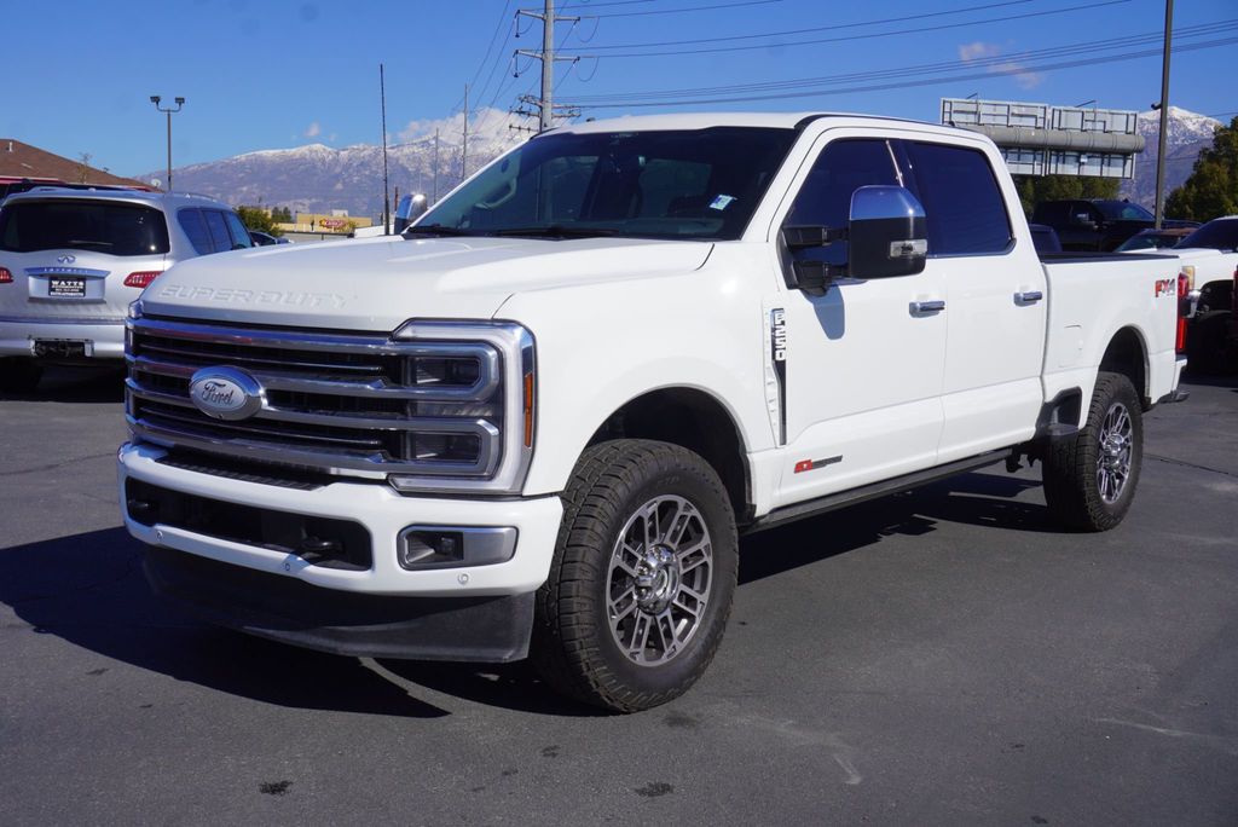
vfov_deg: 33.1
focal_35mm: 40
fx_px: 1393
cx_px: 619
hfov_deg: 47.9
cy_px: 414
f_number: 11
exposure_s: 1/250
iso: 100
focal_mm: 27
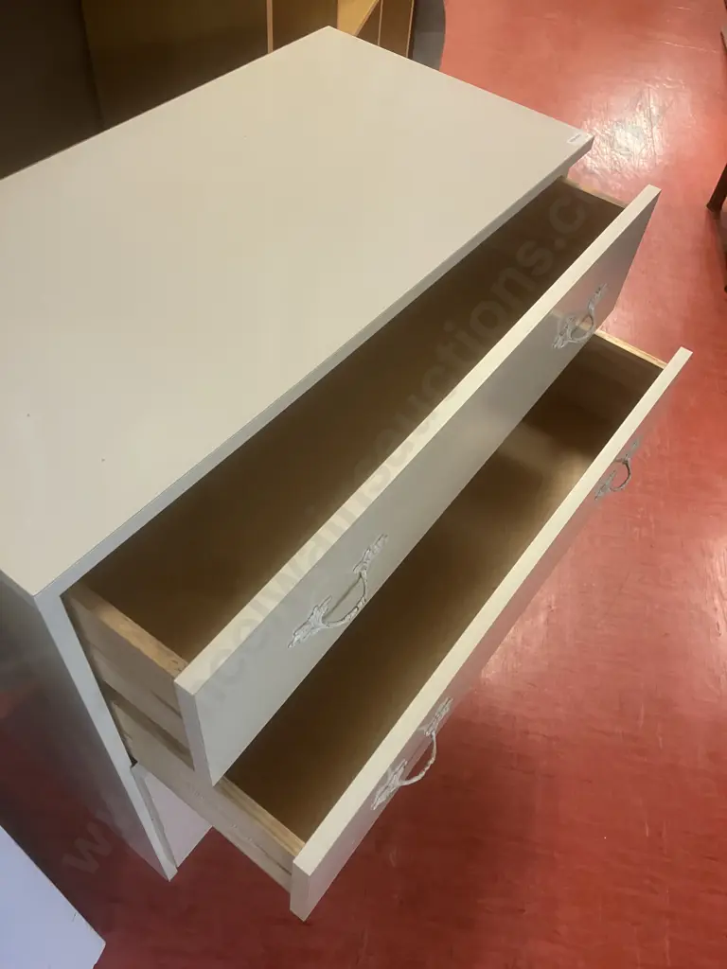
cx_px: 364
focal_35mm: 28
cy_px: 484
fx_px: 784
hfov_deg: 49.7
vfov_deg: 63.4
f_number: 1.8
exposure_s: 1/33
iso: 250
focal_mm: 3.99
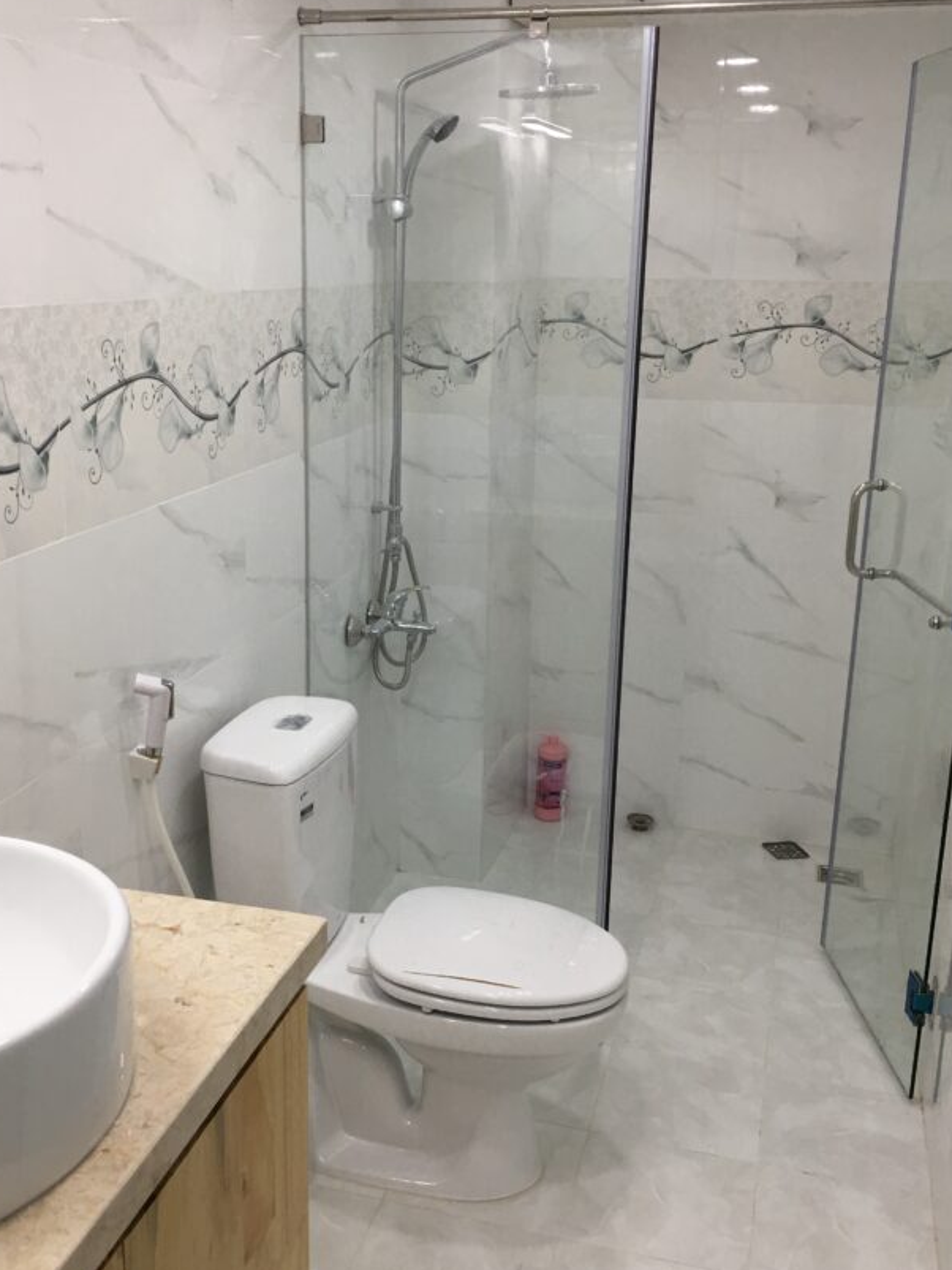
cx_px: 433
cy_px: 660
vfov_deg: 50.1
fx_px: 1357
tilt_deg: -15.7
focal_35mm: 37
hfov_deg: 38.6
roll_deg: -0.9
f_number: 2.2
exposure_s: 1/33
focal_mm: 4.15
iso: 25
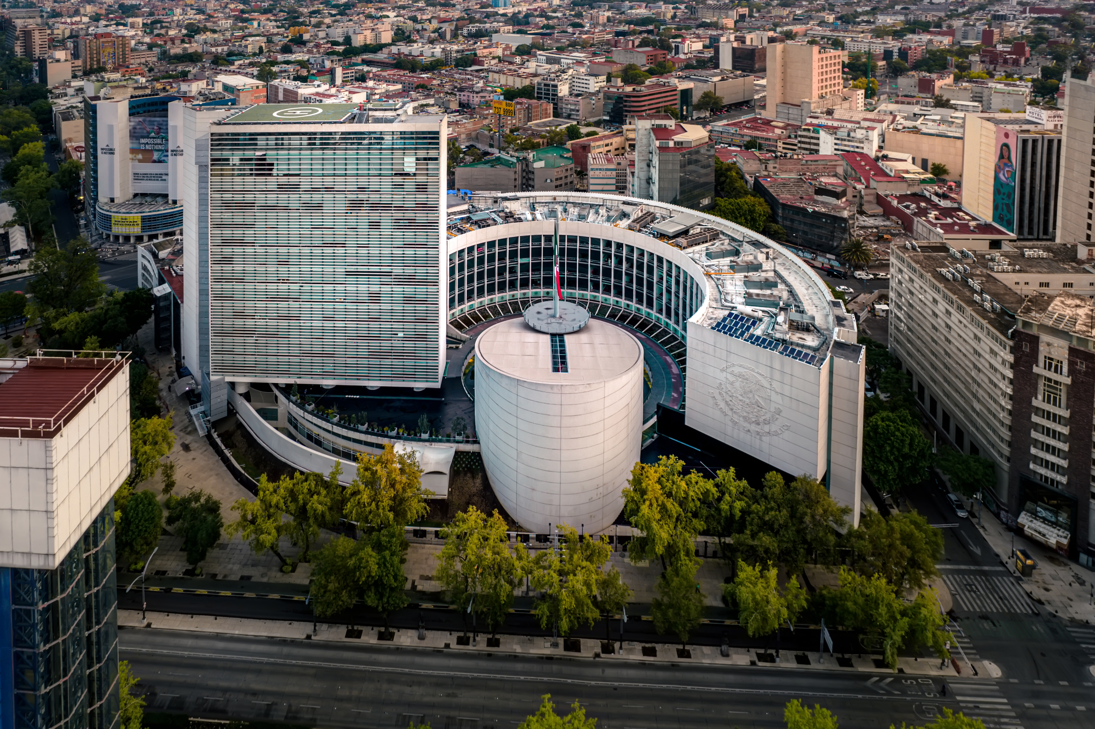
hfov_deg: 78.6
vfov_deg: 57.2
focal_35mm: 22
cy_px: 364
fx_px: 669
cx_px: 548
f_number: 2.8
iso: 100
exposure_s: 1/125
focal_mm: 8.38
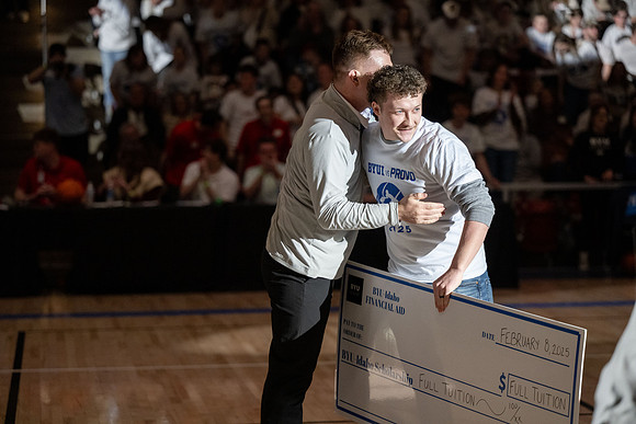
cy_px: 212
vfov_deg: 11.9
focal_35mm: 115
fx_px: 2032
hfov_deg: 17.8
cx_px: 318
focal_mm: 115
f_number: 2.8
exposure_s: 1/2500
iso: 4000
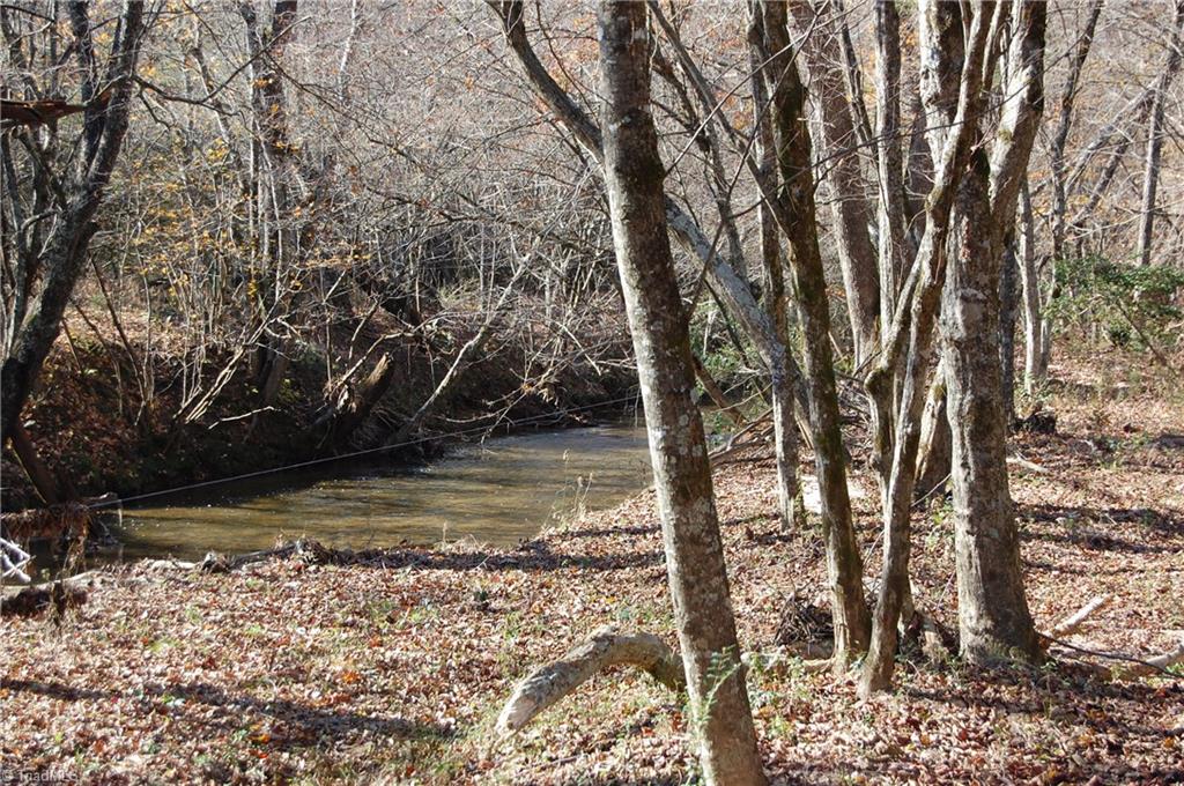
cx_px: 592
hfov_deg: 28.1
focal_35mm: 72
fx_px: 2365
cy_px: 393
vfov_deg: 18.9
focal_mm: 48
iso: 220
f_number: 5.6
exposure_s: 1/125
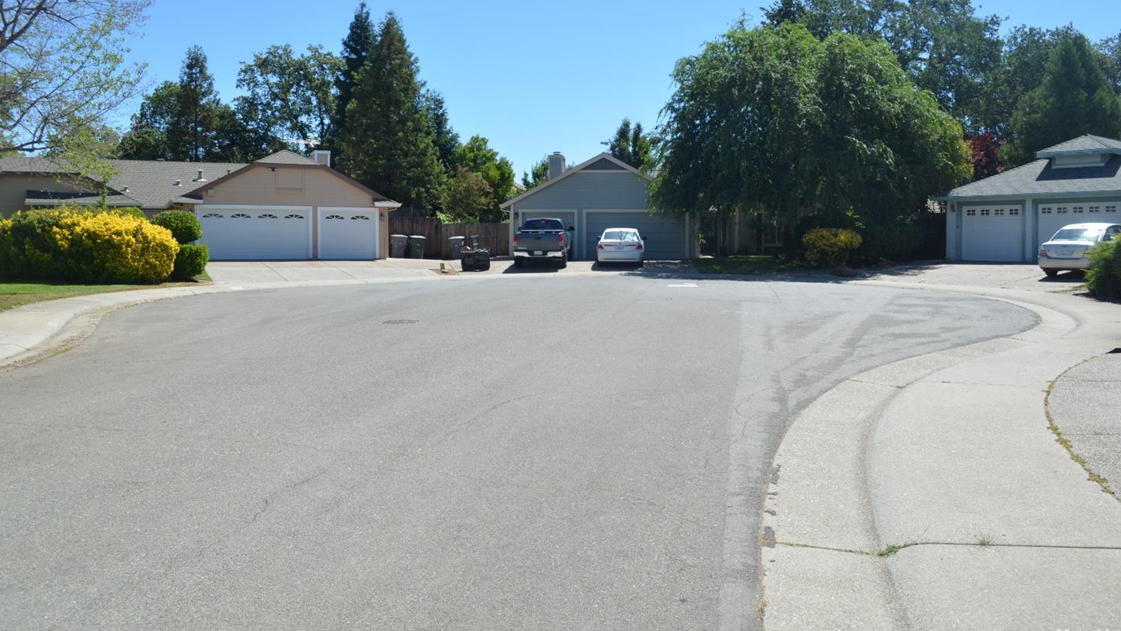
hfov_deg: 66.1
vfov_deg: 40.1
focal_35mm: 29
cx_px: 555
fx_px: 862
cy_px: 263
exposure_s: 1/250
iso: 100
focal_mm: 18
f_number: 8
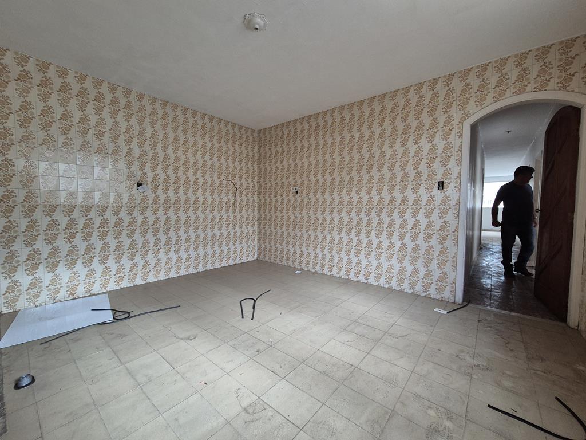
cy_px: 220
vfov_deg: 89.9
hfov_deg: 106.2
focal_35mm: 13
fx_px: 220
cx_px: 293
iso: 320
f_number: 2.2
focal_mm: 2.2
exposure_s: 1/60
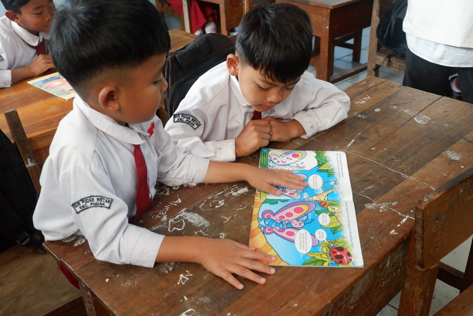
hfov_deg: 53.1
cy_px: 158
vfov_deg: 36.9
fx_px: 473
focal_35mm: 36
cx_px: 236
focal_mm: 24.3
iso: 5000
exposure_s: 1/160
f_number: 4.2
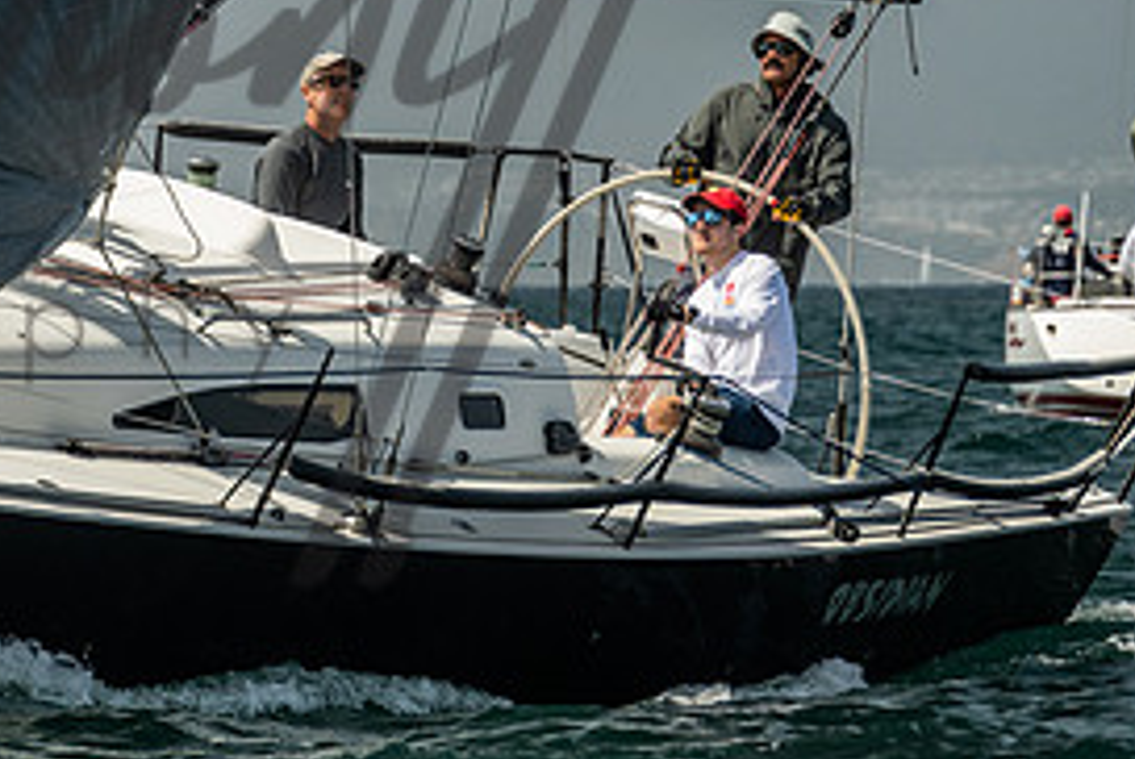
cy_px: -68
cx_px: 258
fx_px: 15370
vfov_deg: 2.8
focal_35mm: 487
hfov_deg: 4.2
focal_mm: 200
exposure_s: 1/640
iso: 320
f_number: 6.3
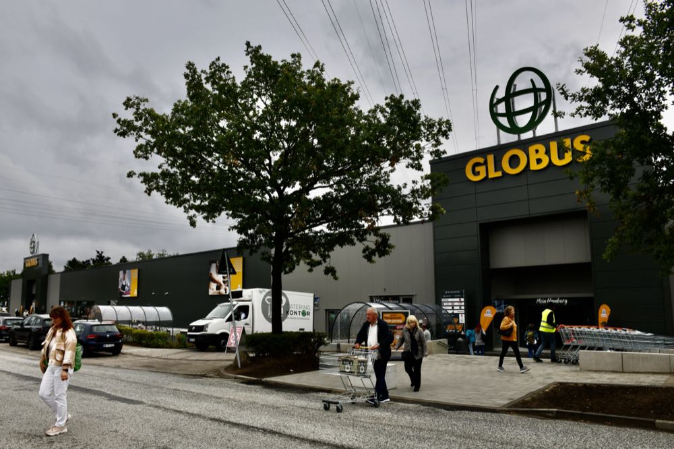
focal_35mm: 27
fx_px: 505
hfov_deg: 67.4
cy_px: 224
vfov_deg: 47.9
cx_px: 337
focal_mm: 18
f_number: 9
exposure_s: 1/320
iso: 100
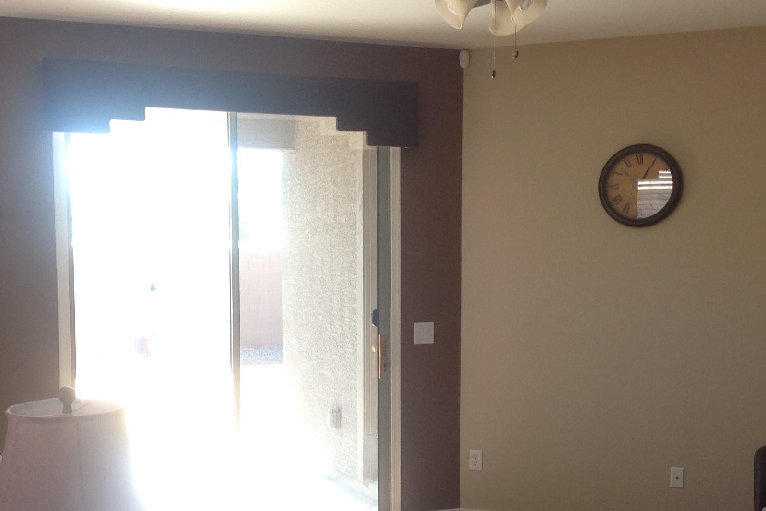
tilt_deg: -5.0
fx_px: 1255
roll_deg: -0.1
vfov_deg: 22.9
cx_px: 373
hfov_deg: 33.9
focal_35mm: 59
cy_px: 347
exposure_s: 1/40
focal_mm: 4.28
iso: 50
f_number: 2.4
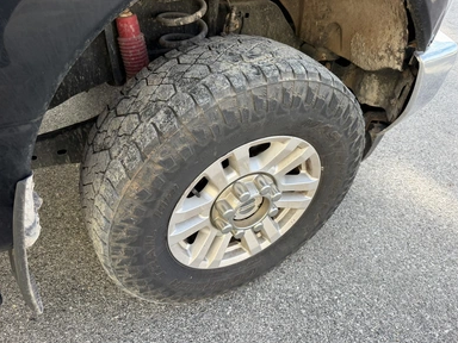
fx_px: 331
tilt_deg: -42.8
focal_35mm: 25
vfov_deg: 54.9
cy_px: 177
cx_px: 228
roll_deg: -2.1
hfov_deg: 69.4
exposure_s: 1/547
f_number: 1.78
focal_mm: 6.76
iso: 100
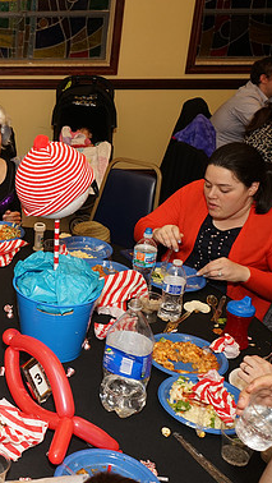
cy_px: 240
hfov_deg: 23.9
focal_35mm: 45
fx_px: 576
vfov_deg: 45.5
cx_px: -66
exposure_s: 1/160
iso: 800
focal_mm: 28
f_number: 7.1
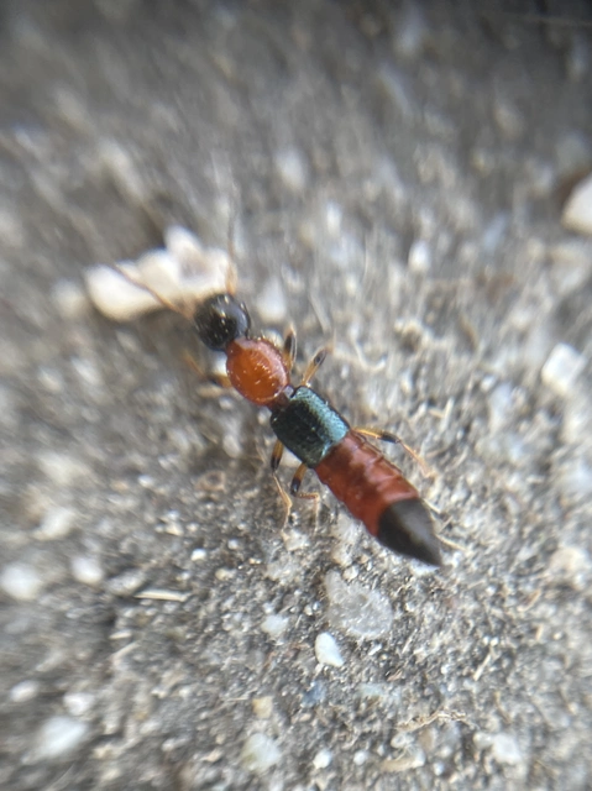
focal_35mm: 26
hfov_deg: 53.0
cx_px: 296
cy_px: 396
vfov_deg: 67.3
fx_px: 594
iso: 32
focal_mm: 4.2
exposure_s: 1/121
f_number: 1.6
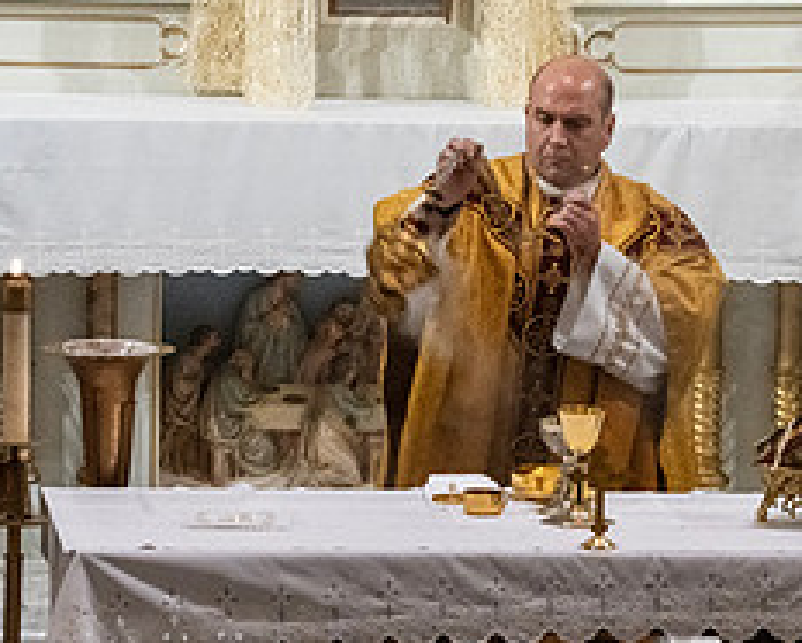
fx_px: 11142
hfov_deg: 4.1
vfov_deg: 3.3
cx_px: 633
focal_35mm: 469
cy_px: 361
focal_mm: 200
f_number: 14
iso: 5000
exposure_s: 1/60
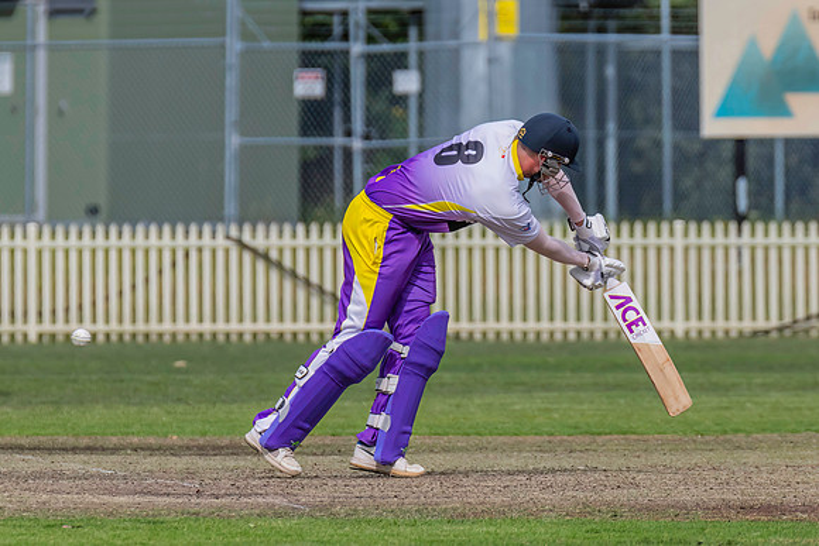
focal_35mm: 687
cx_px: 547
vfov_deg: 2.0
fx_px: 15640
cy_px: 286
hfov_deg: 3.0
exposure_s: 1/2500
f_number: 7.1
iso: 800
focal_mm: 460
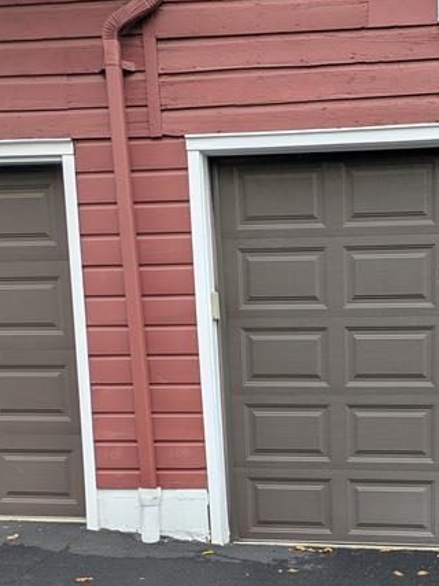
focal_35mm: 45
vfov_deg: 40.4
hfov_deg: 31.0
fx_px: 761
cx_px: 376
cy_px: 469
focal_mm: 5.43
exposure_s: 1/310
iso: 46
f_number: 1.89
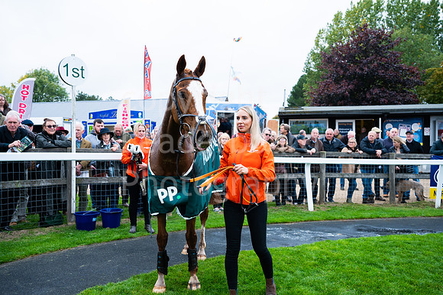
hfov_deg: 57.3
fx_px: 406
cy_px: 148
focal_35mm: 33
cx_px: 222
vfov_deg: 39.9
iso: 500
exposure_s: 1/1000
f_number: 4
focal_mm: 33
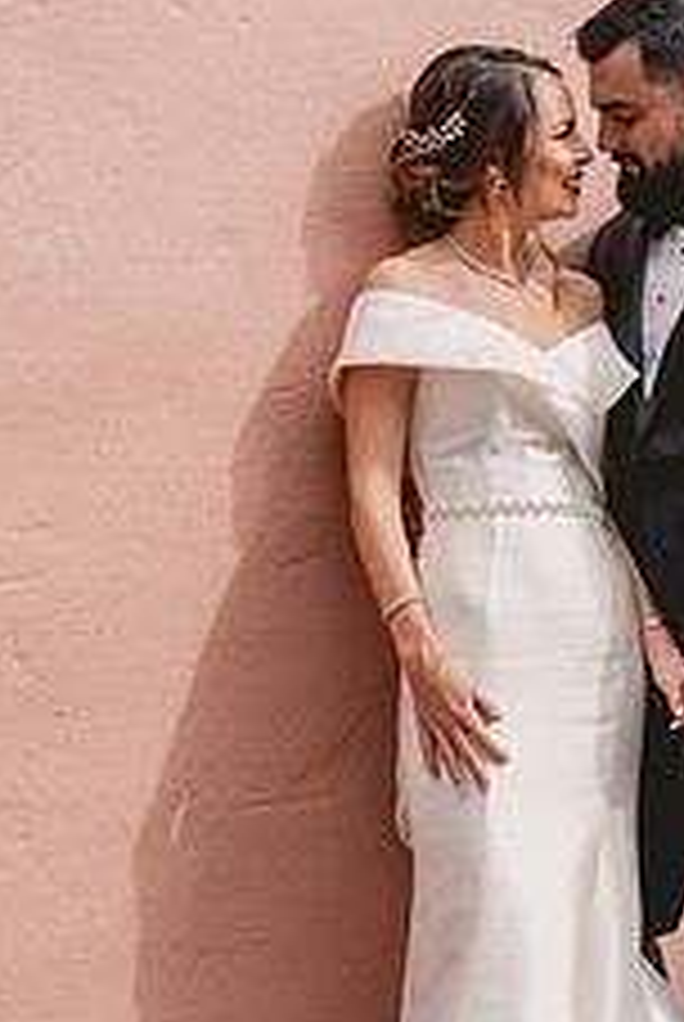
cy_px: 603
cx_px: 477
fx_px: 2813
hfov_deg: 13.8
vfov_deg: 20.6
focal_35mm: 99
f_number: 2.5
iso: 160
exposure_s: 1/4000
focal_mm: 50
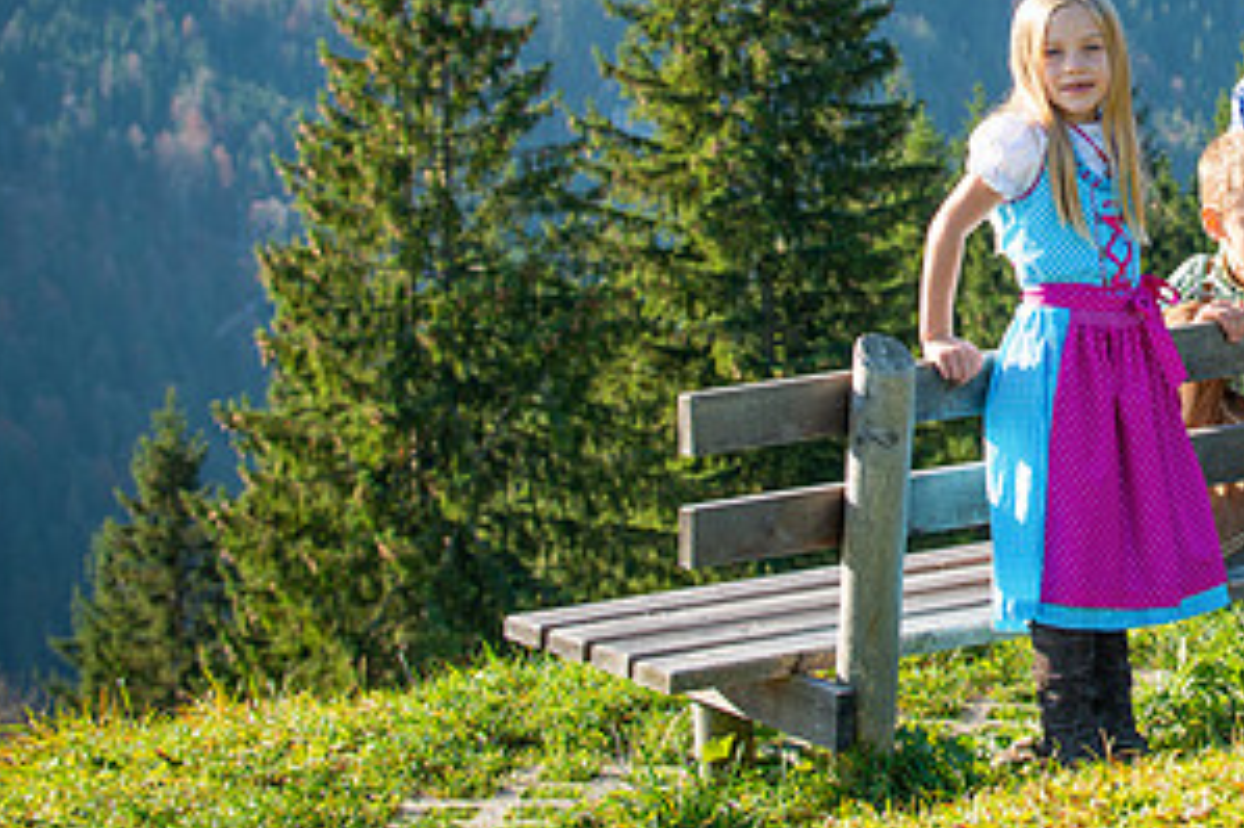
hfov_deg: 14.9
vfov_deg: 10.0
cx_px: 1144
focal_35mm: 136
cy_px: 160
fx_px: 4697
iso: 100
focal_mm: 70
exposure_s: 1/125
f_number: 7.1
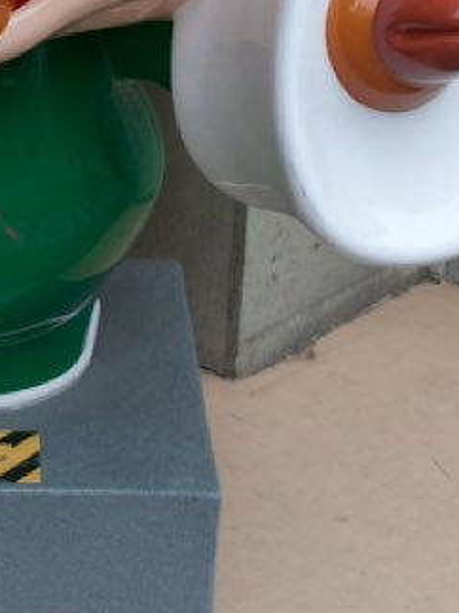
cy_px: 70
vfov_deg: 16.5
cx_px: -42
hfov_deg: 12.3
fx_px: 2088
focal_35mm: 118
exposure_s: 1/160
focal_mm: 24
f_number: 6.3
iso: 100
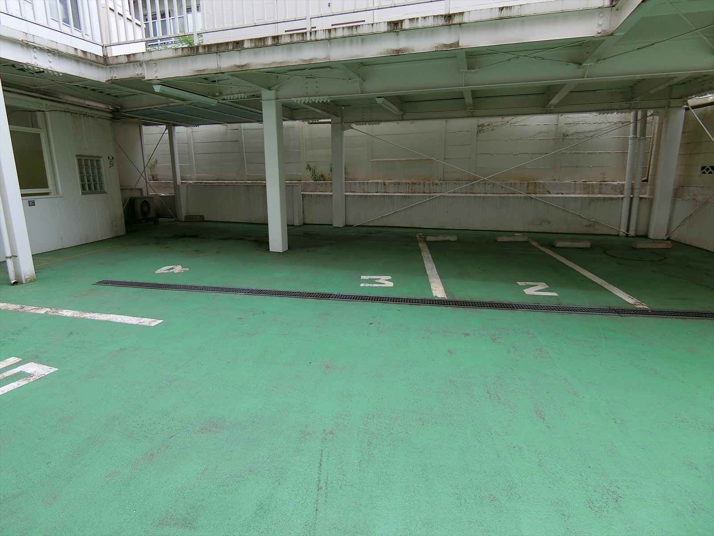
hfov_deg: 84.7
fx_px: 392
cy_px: 268
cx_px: 357
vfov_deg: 68.7
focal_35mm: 19
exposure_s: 1/500
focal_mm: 4.06
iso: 80
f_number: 2.7
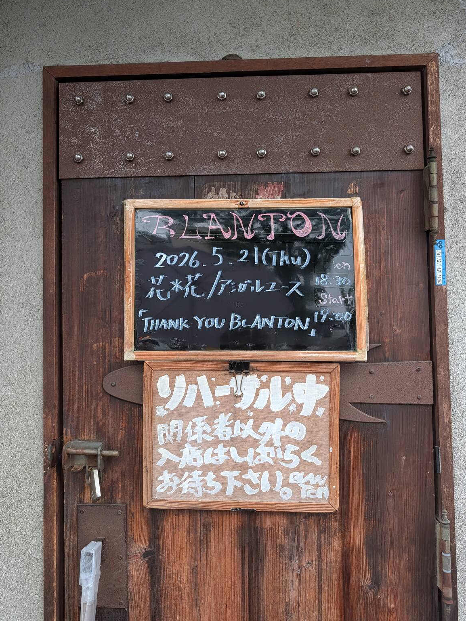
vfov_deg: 69.4
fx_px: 449
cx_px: 228
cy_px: 298
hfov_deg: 54.9
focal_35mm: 25
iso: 301
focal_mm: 6.9
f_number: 1.68
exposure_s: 1/120
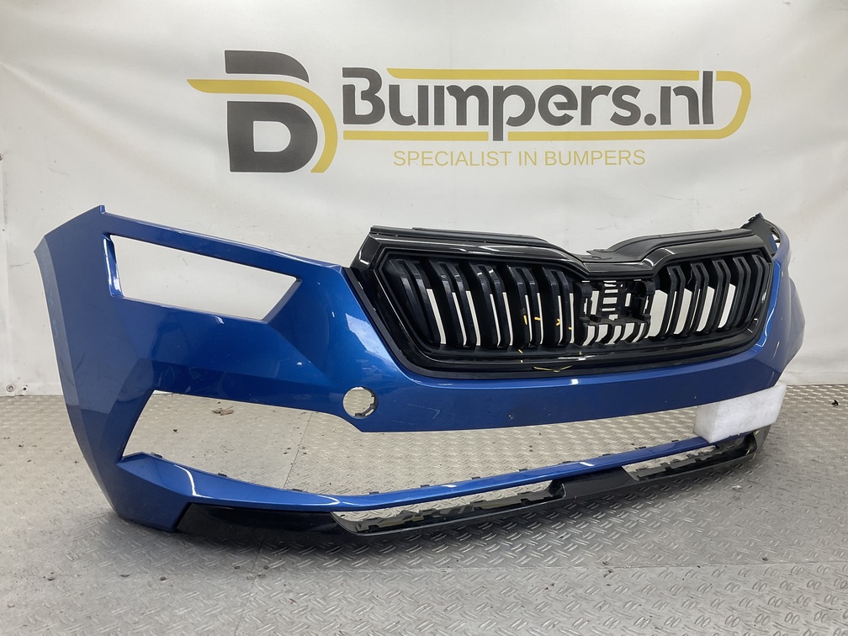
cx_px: 424
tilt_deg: -8.1
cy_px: 318
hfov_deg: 61.7
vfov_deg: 48.2
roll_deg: +0.0
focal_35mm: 29
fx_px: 710
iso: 25
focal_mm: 3
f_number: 1.8
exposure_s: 1/120
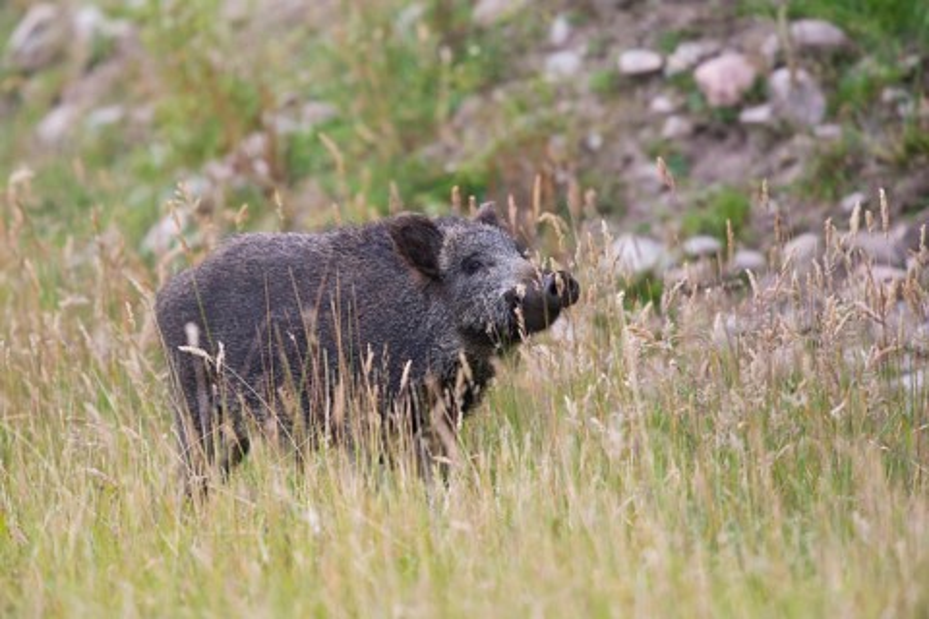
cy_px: 310
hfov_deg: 2.4
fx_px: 21933
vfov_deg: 1.6
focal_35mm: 850
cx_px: 464
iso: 1000
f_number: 5.6
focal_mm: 850
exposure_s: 1/200
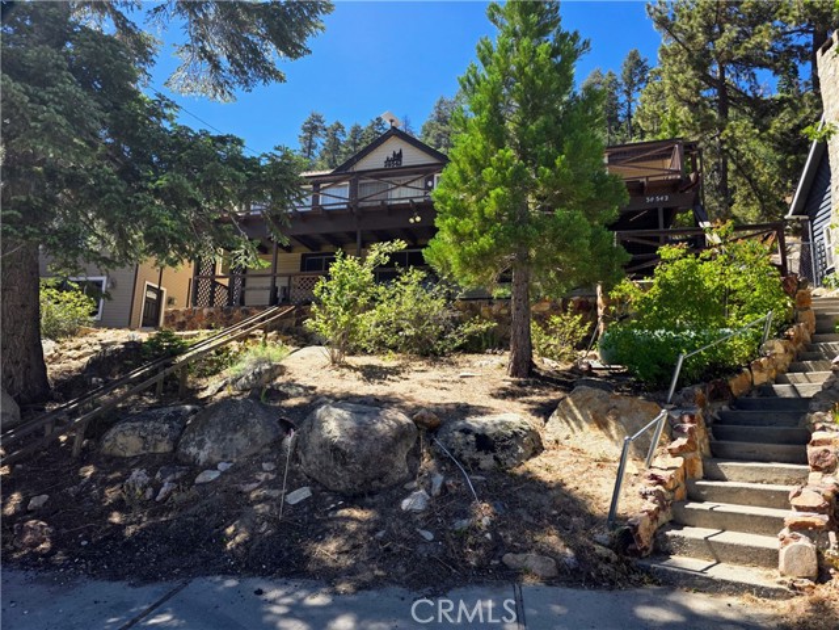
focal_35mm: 23
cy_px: 315
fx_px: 557
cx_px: 420
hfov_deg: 73.9
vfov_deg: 58.9
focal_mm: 6.3
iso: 80
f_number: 1.7
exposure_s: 1/2105
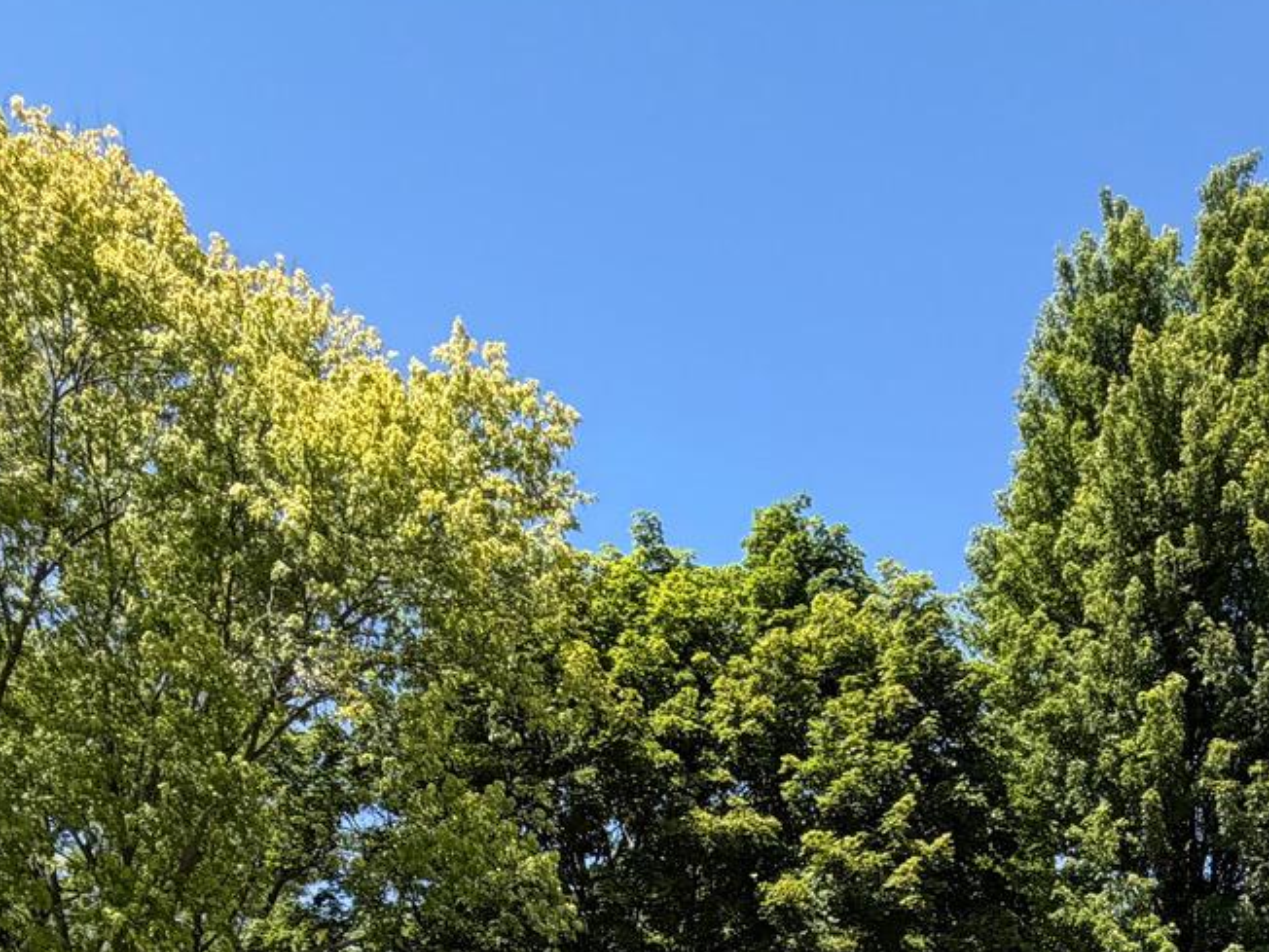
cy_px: 1439
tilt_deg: -4.4
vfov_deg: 24.9
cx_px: 833
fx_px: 1613
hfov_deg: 42.4
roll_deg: -0.9
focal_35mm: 44
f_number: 2.2
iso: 40
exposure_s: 1/709
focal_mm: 2.22
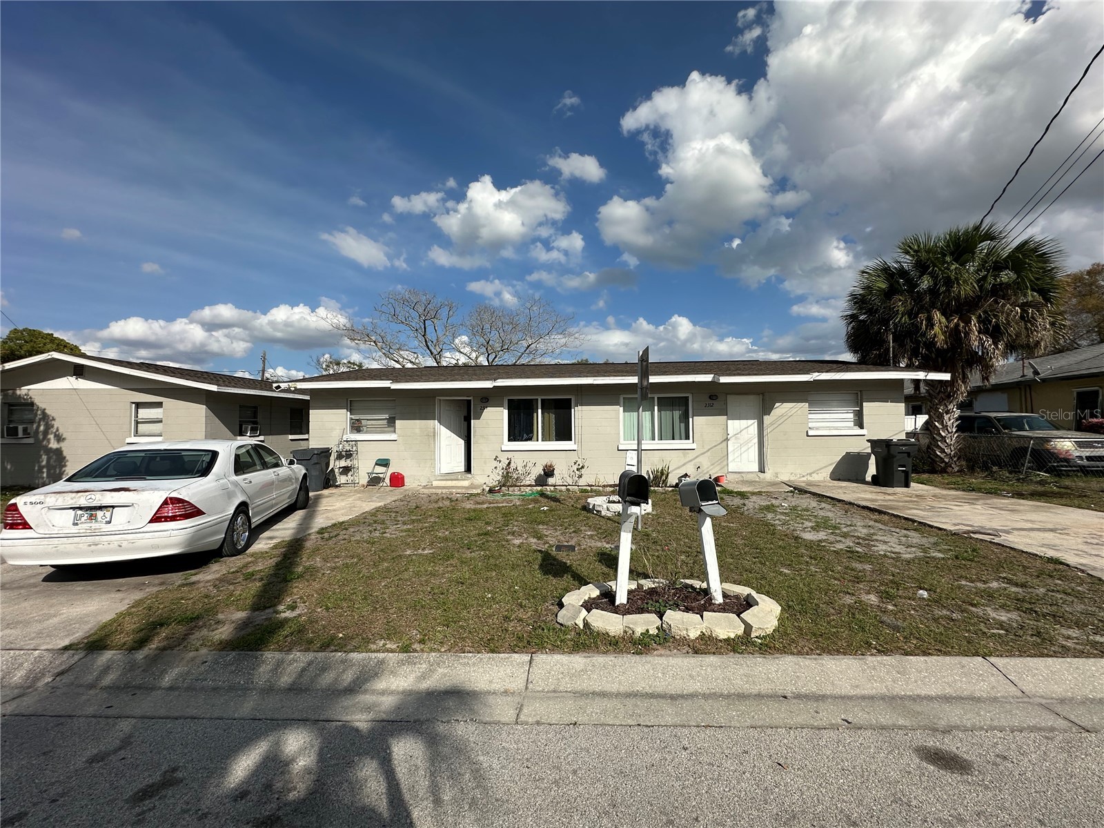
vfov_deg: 85.7
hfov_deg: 102.1
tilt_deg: +0.3
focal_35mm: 14
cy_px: 414
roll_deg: -0.1
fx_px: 446
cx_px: 552
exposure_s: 1/4132
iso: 50
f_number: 2.2
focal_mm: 2.22
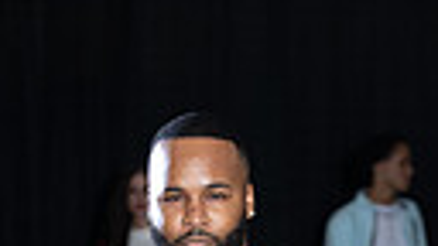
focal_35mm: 412
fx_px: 4785
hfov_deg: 5.2
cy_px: 762
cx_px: 287
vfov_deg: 2.9
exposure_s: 1/160
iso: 1250
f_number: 6.3
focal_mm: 112
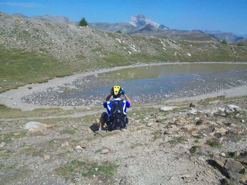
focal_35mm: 34
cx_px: 124
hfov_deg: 54.0
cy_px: 92
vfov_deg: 41.8
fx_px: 243
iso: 80
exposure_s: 1/500
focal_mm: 5.7
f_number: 5.5
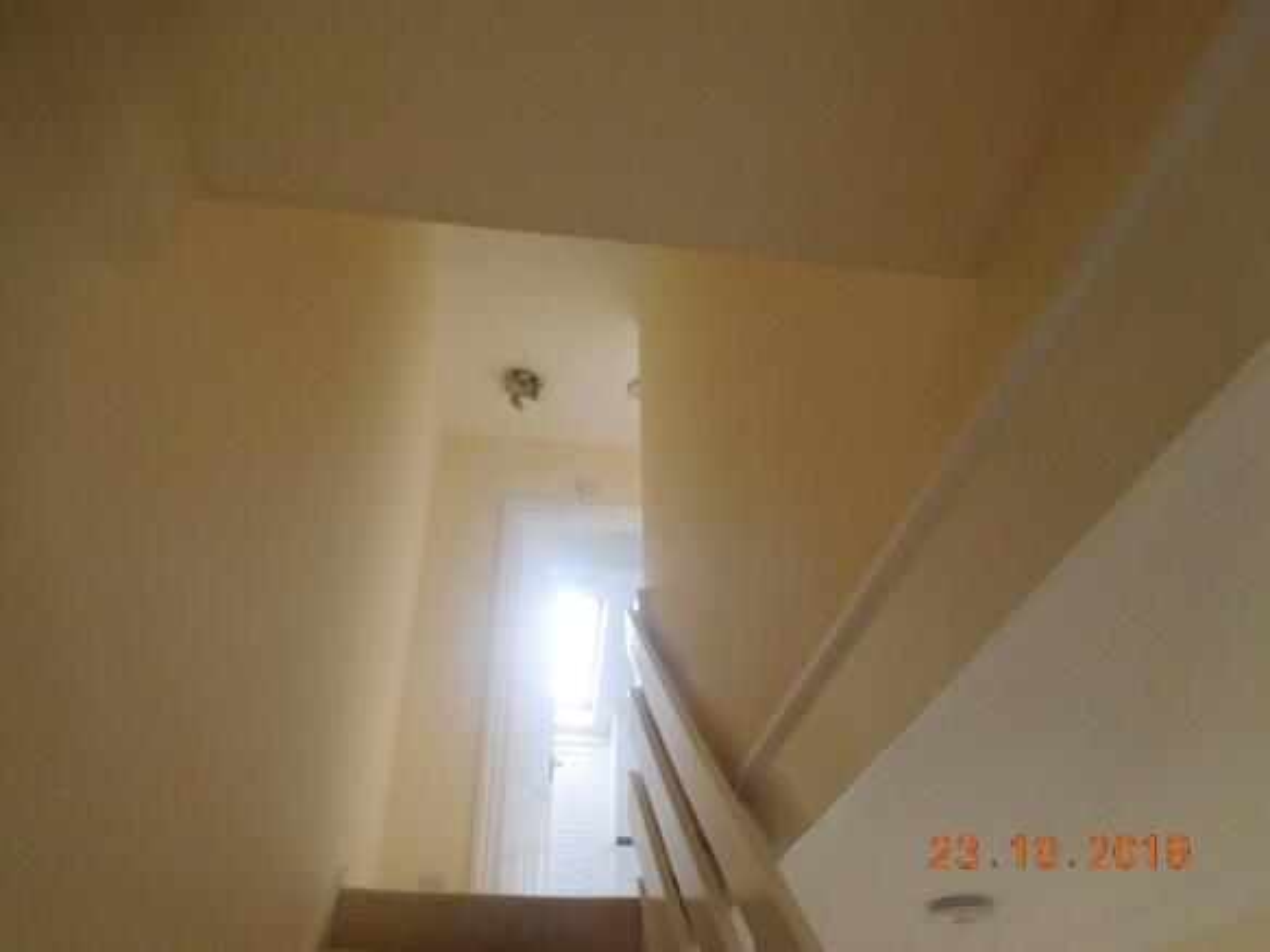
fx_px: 917
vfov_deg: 54.9
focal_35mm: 25
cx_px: 635
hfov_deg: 69.4
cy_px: 476
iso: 220
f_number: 3.4
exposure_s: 1/30
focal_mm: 4.5
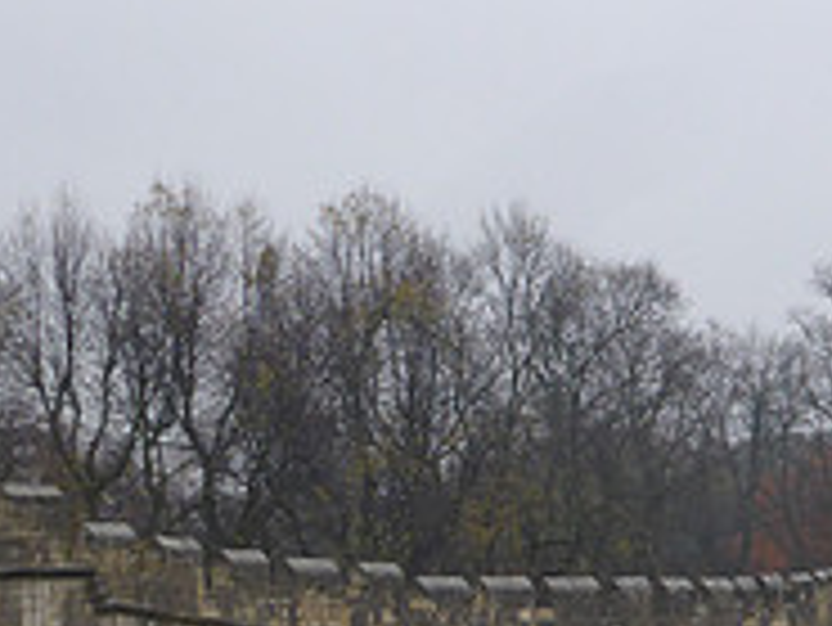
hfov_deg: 9.7
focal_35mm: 204
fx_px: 4906
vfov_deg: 7.3
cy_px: 394
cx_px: 675
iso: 100
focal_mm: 11
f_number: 4.8
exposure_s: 1/60
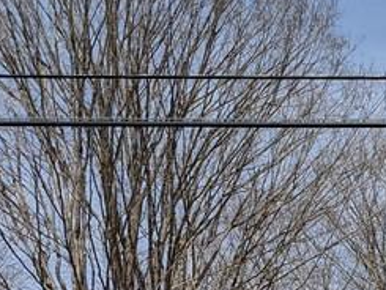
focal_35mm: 113
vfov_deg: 12.3
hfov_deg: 16.8
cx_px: 444
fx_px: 1261
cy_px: 467
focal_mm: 4.38
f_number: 1.73
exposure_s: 1/7812
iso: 54
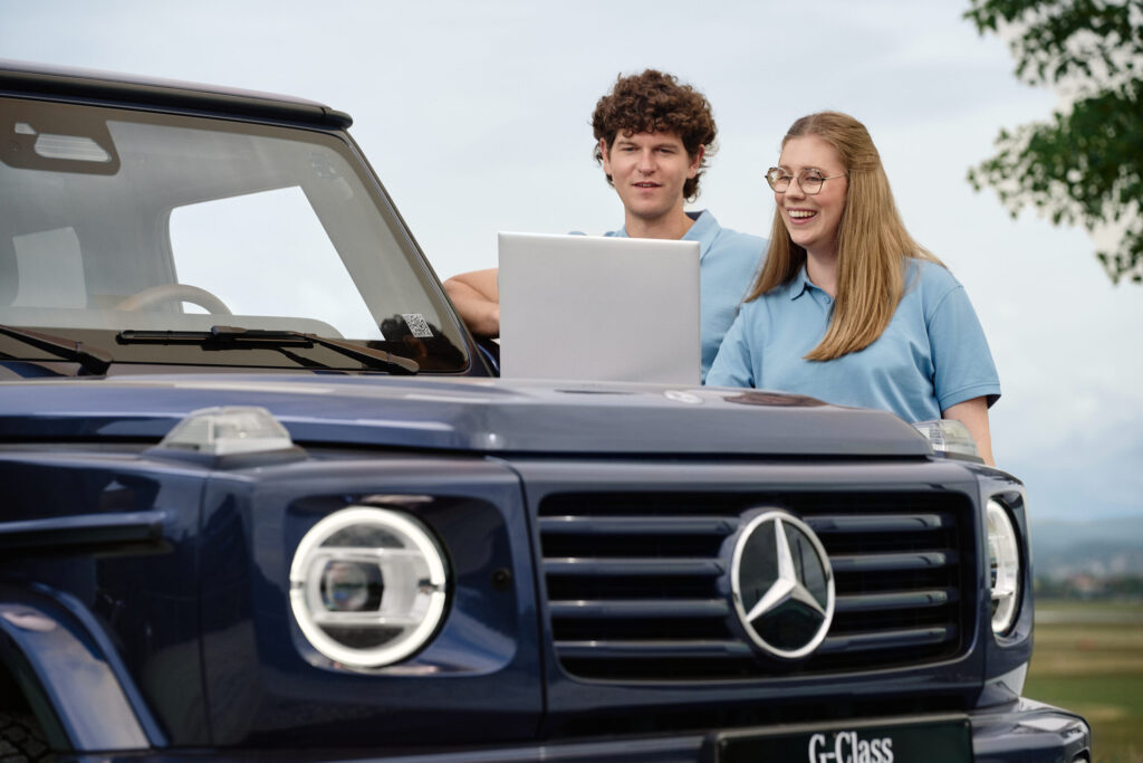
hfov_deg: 20.0
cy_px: 382
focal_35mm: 102
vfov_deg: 13.4
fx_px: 3239
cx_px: 572
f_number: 4
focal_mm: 102
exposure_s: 1/100
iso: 100
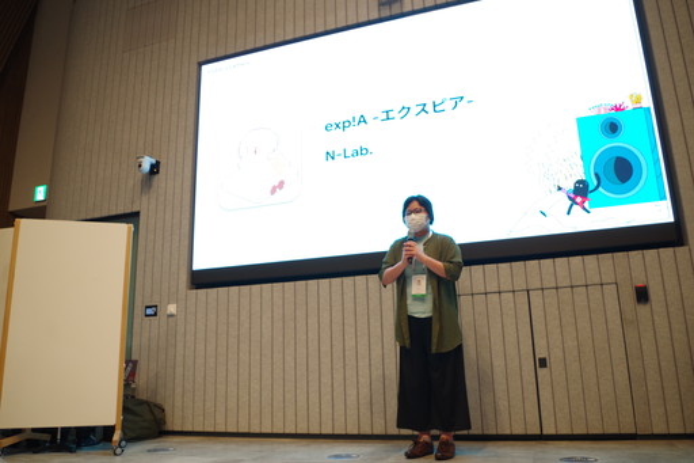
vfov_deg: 47.9
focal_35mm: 27
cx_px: 347
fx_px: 520
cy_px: 232
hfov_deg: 67.4
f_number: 3.5
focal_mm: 18
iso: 400
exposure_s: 1/50
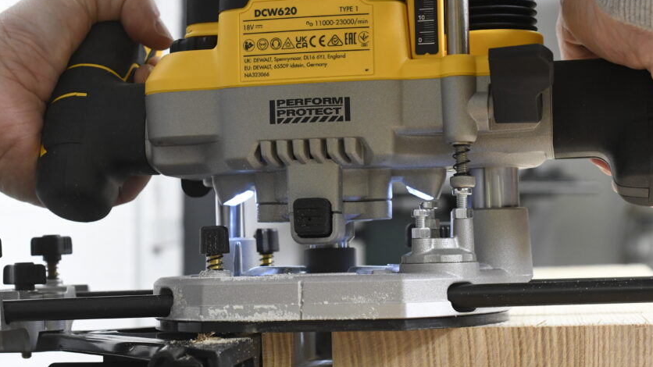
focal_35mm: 77
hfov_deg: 27.5
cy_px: 236
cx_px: 273
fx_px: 1333
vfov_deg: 15.7
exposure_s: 1/100
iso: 2000
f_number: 7.1
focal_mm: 40
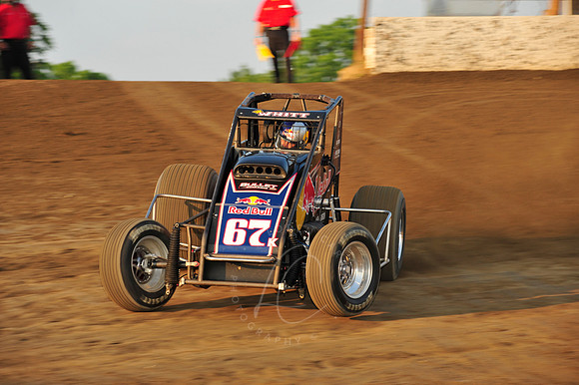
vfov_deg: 8.8
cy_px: 192
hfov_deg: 13.3
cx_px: 290
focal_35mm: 155
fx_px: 2491
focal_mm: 155
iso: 400
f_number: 8
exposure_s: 1/320
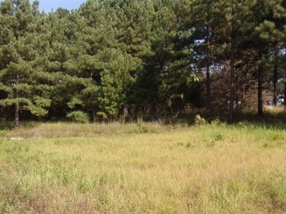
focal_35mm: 56
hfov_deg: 34.3
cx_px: 122
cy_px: 157
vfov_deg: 25.8
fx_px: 463
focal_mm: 4.3
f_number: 3.3
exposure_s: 1/640
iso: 80
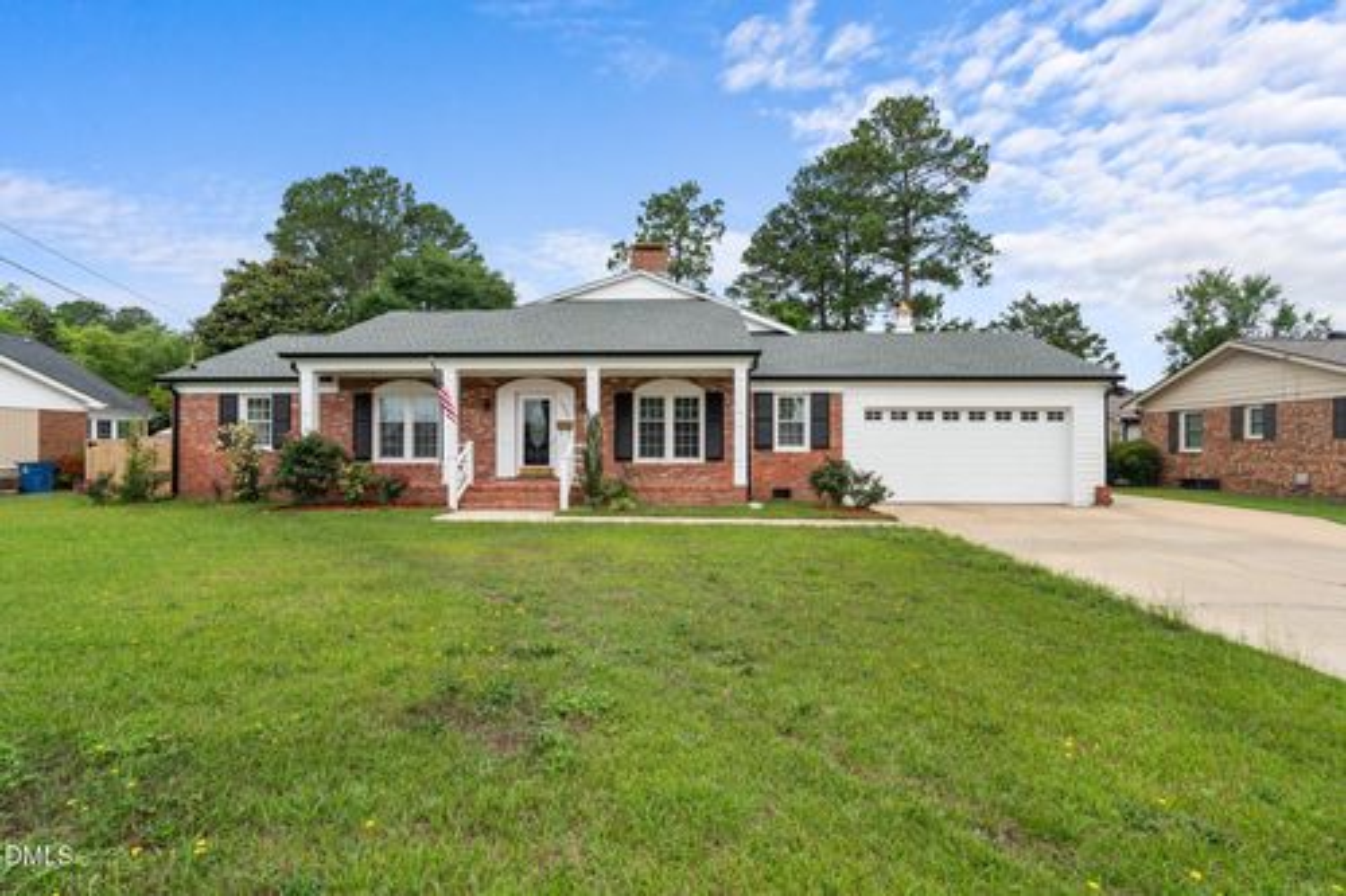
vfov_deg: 70.4
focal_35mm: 17
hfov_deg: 93.3
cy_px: 448
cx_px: 673
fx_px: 635
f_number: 8
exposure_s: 1/640
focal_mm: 17
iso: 400
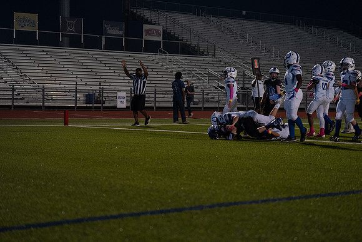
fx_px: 704
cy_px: 121
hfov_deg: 28.8
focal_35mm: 70
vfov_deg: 19.5
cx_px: 181
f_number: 2.8
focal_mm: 70
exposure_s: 1/1000
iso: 3200
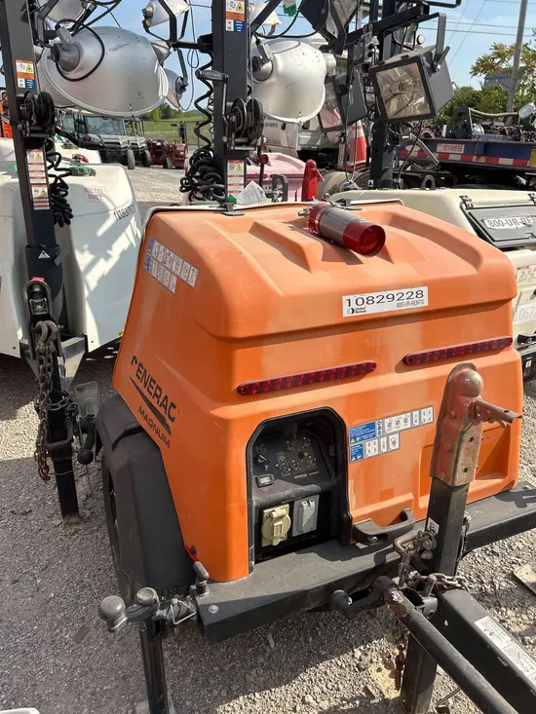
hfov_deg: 53.1
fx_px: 537
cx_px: 268
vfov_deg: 67.3
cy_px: 357
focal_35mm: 26
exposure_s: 1/3165
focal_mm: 5.7
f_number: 1.5
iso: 50
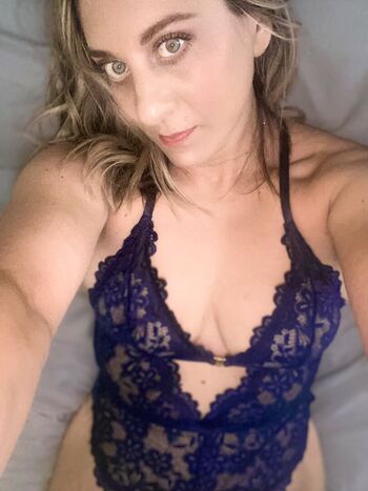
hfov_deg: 46.8
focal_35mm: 30
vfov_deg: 60.0
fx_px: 425
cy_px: 246
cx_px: 184
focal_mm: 2.71
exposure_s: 1/24
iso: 400
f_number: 2.2
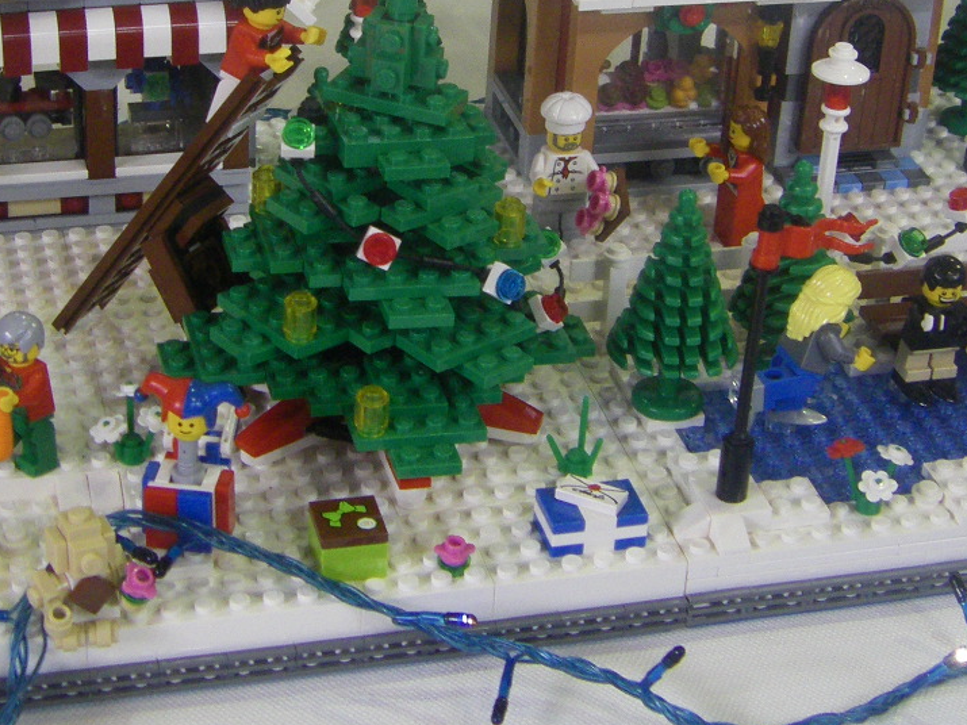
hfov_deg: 23.0
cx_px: 457
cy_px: 124
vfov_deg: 17.2
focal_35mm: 85
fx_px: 2374
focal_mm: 6.3
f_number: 3.5
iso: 250
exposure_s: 1/50
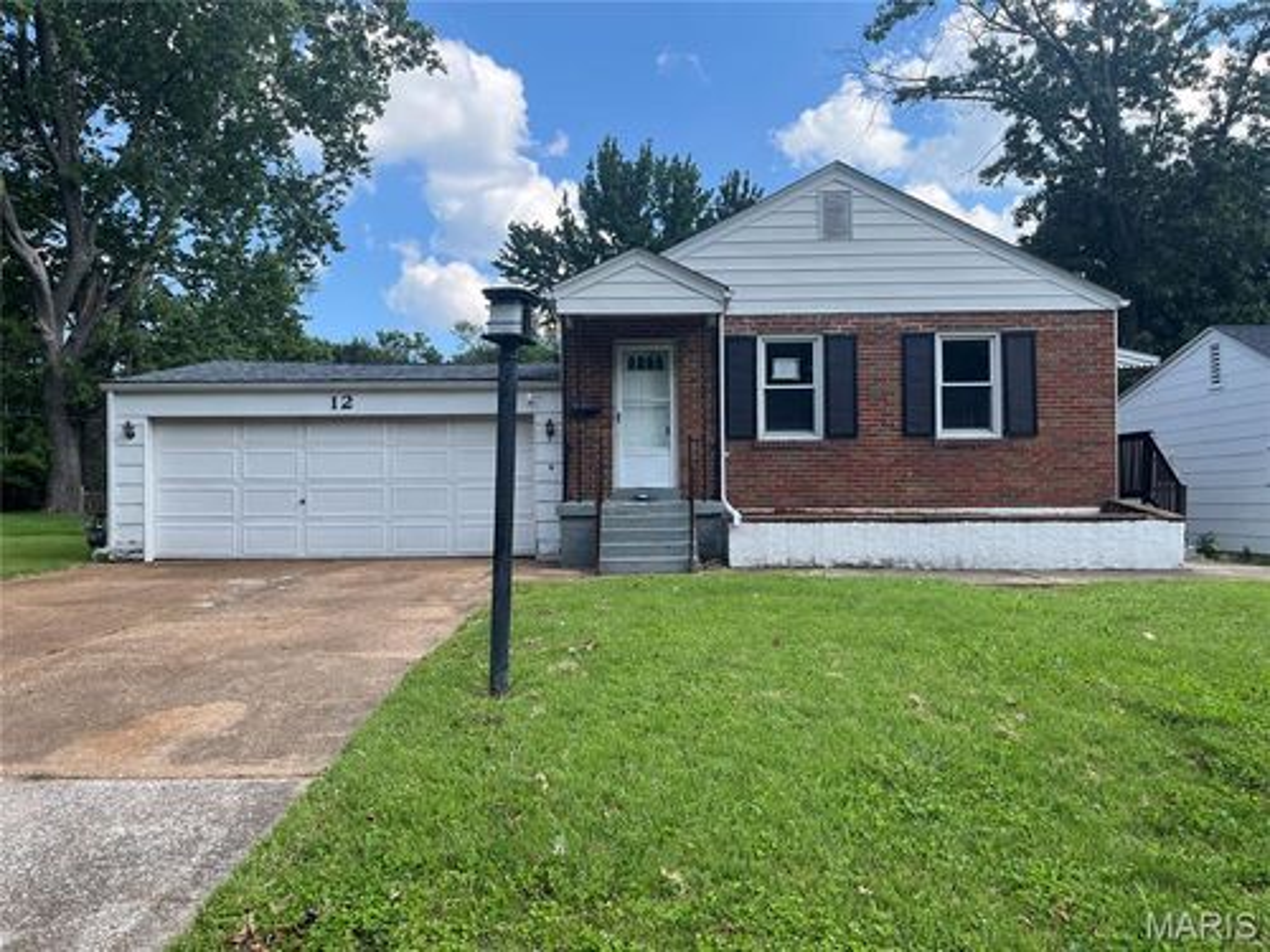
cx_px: 635
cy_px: 476
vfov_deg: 53.1
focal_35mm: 26
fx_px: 954
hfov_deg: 67.3
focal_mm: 5.1
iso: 50
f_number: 1.6
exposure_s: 1/1580
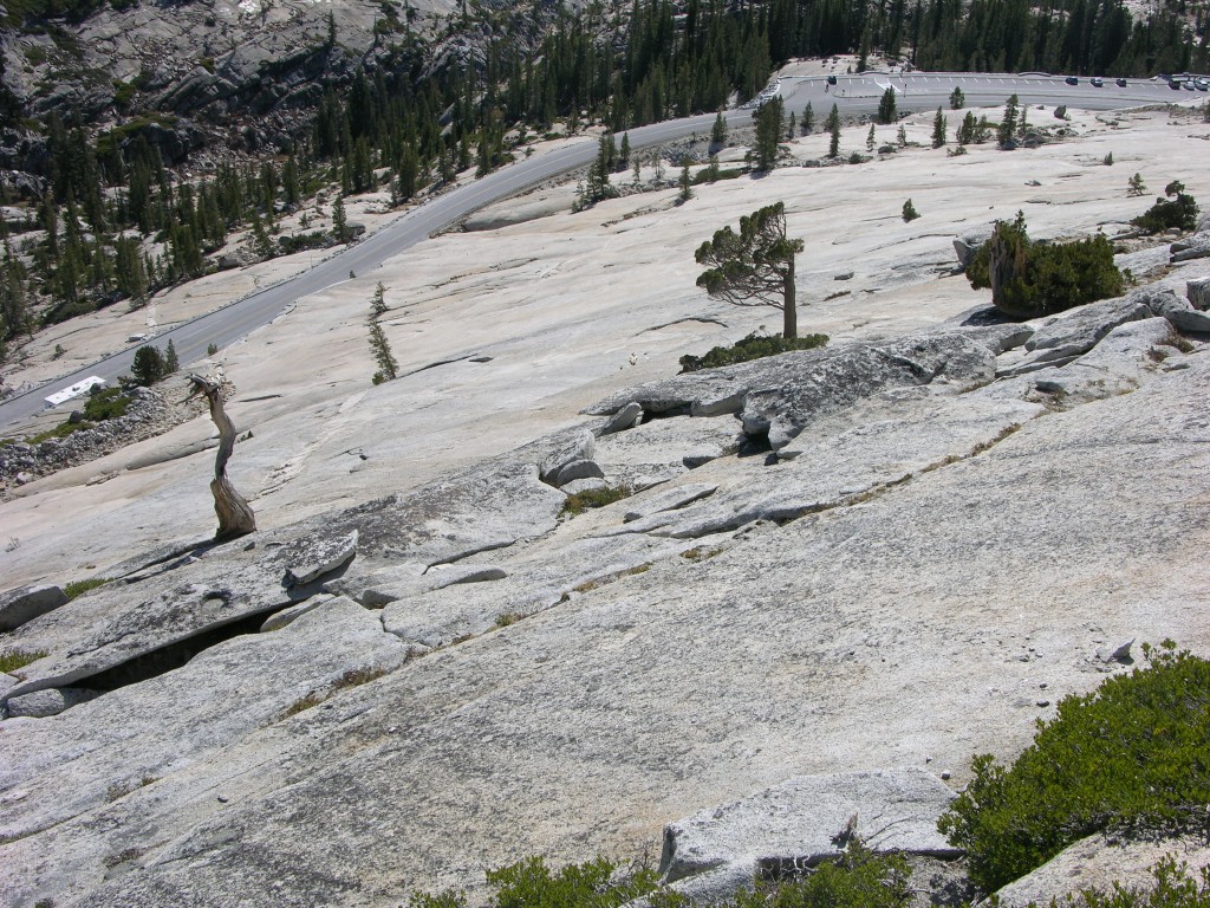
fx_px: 1468
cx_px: 605
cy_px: 454
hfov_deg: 44.8
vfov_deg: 34.3
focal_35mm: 42
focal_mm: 10.7
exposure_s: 1/274
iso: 50
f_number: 6.5
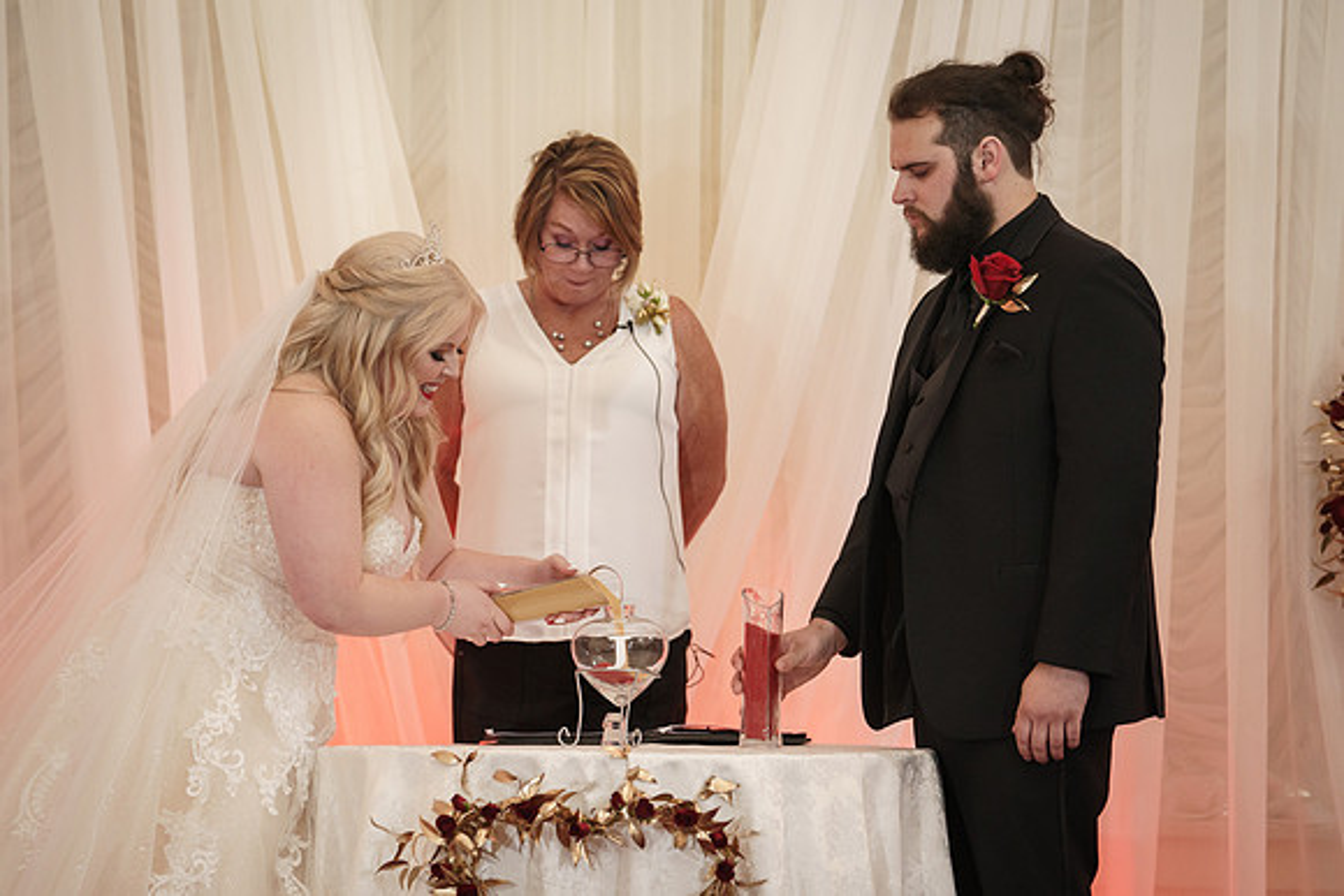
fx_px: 6014
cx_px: 692
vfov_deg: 8.5
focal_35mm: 161
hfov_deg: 12.8
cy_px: 457
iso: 2000
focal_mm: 155
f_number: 4
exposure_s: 1/100
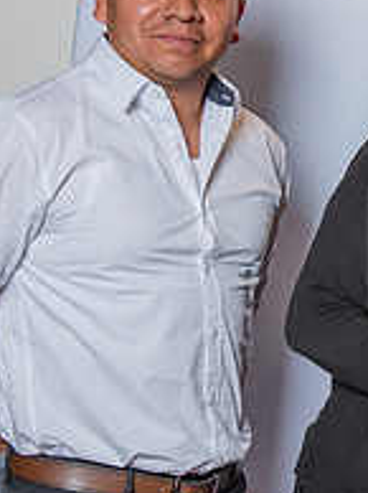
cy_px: 281
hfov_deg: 8.8
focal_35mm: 159
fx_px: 2259
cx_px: 709
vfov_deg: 12.4
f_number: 4
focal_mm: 42
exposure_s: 1/200
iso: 200
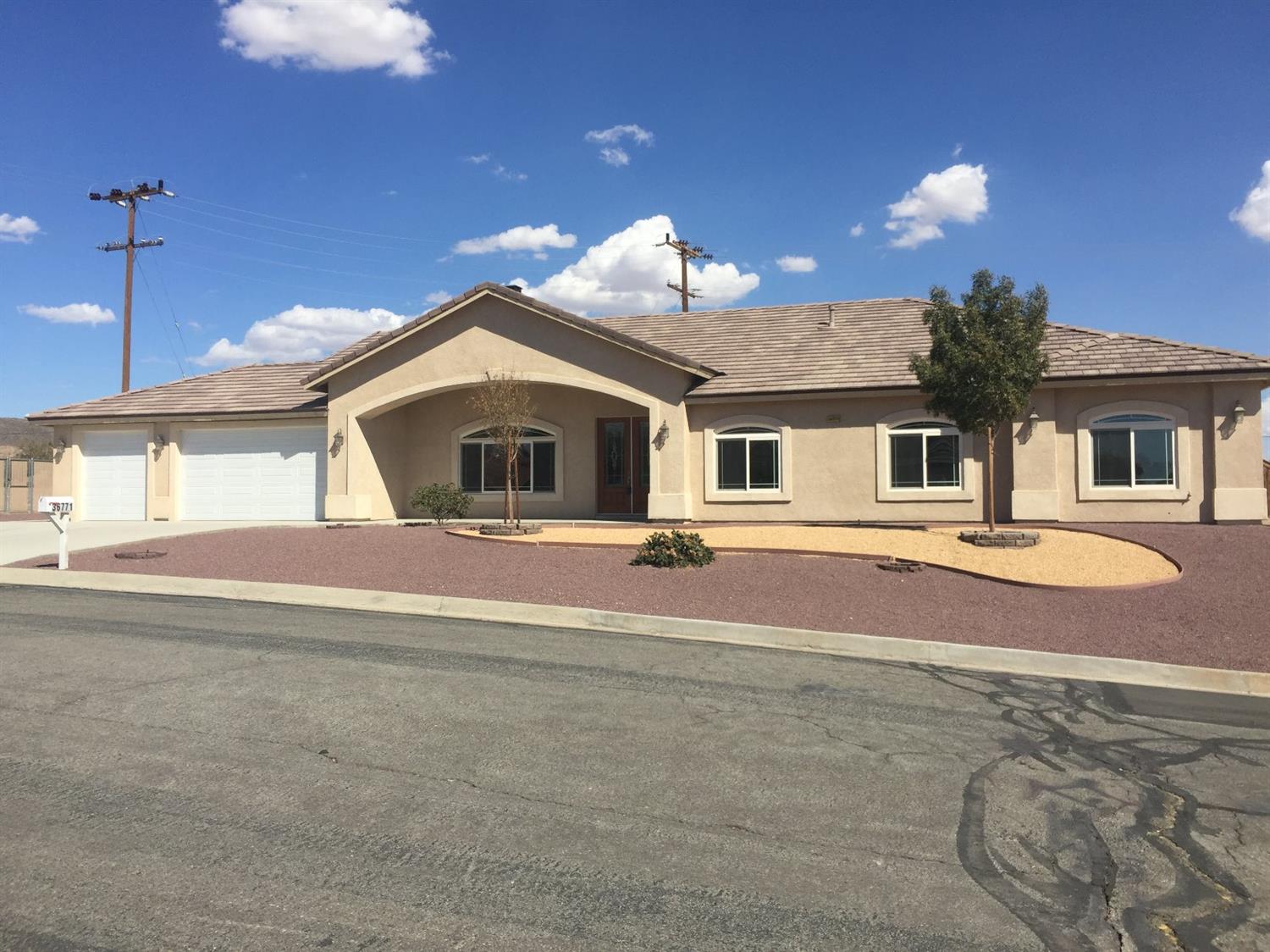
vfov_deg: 48.2
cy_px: 476
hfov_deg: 61.7
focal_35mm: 29
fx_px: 1064
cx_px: 635
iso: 32
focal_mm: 4.15
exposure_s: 1/3049
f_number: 2.2
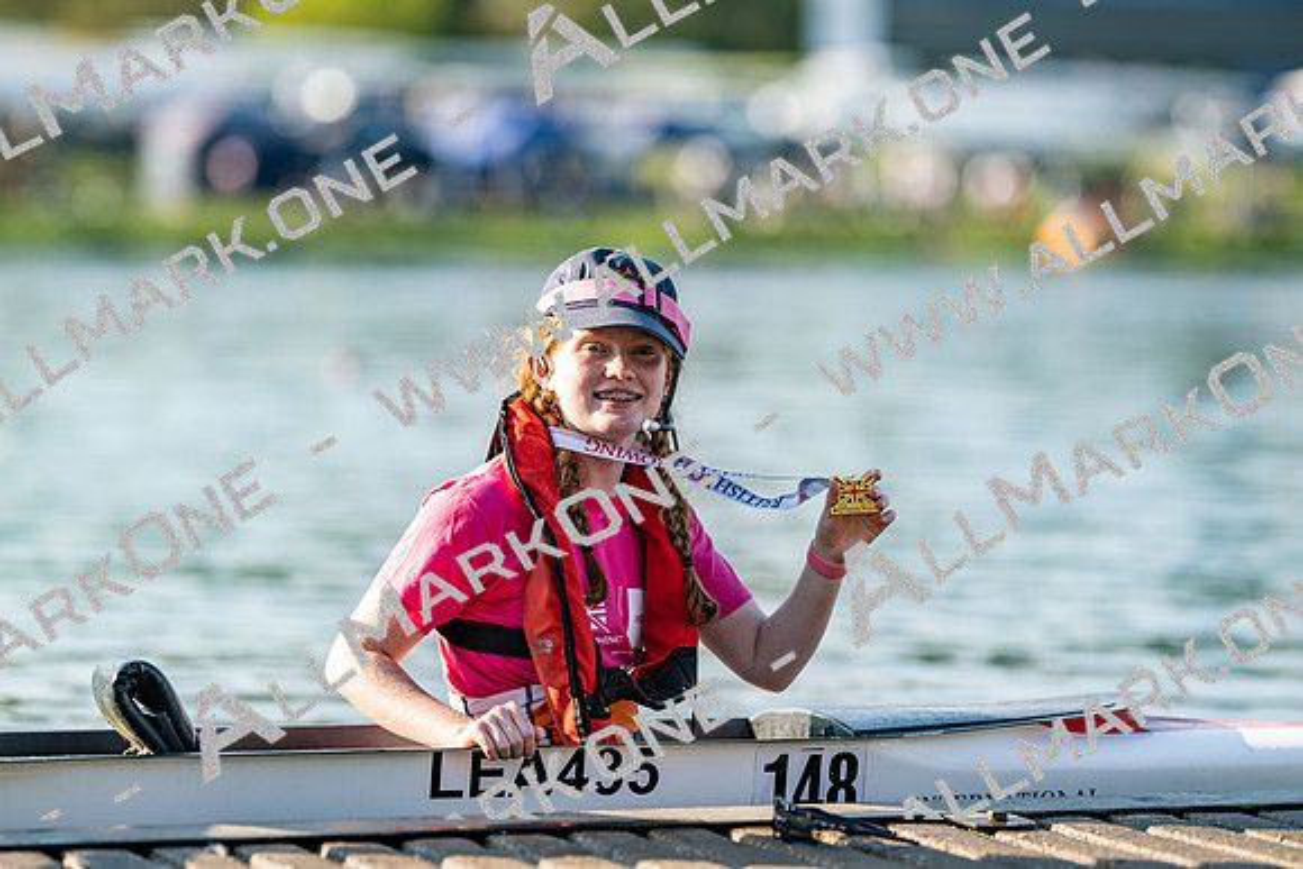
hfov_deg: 15.2
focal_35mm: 135
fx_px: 4887
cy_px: 434
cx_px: 652
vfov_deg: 10.2
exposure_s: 1/2000
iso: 64
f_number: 1.8
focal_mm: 135
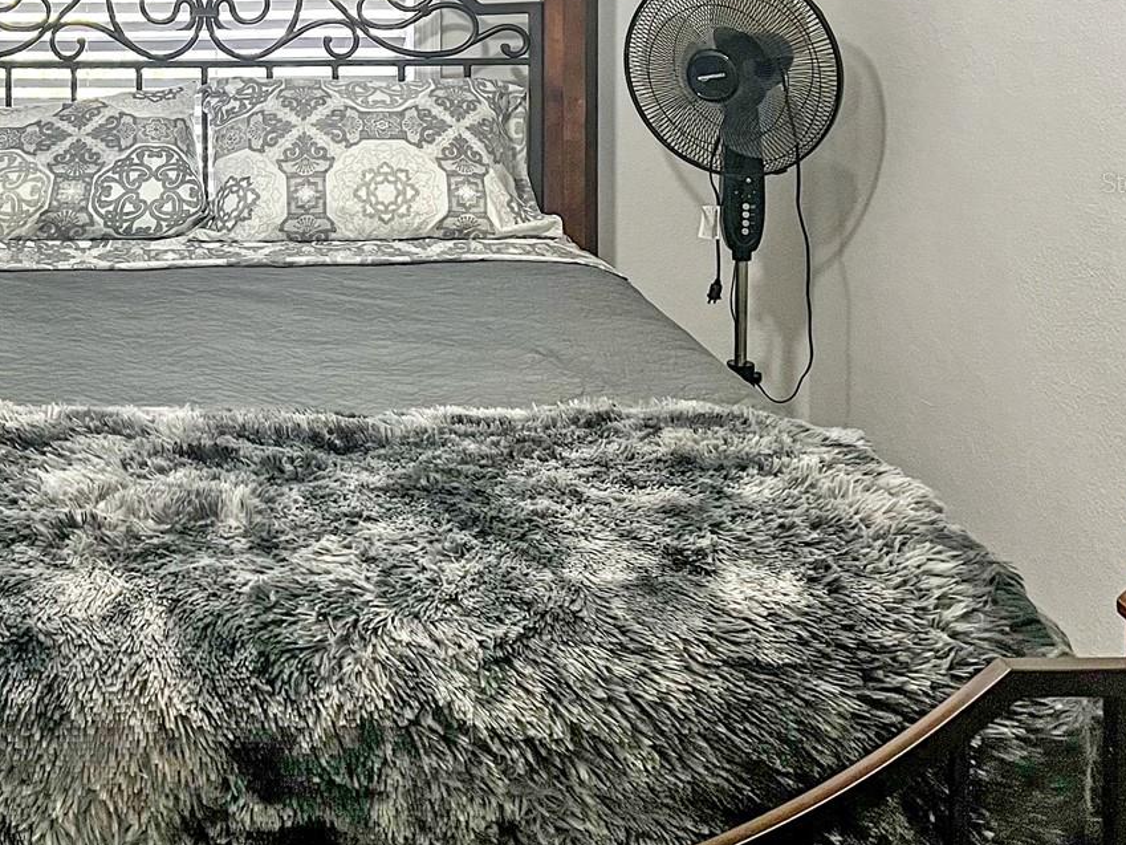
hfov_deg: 37.0
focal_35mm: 49
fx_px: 1594
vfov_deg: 29.1
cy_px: 182
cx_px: 166
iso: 200
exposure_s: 1/60
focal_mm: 5.7
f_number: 1.5
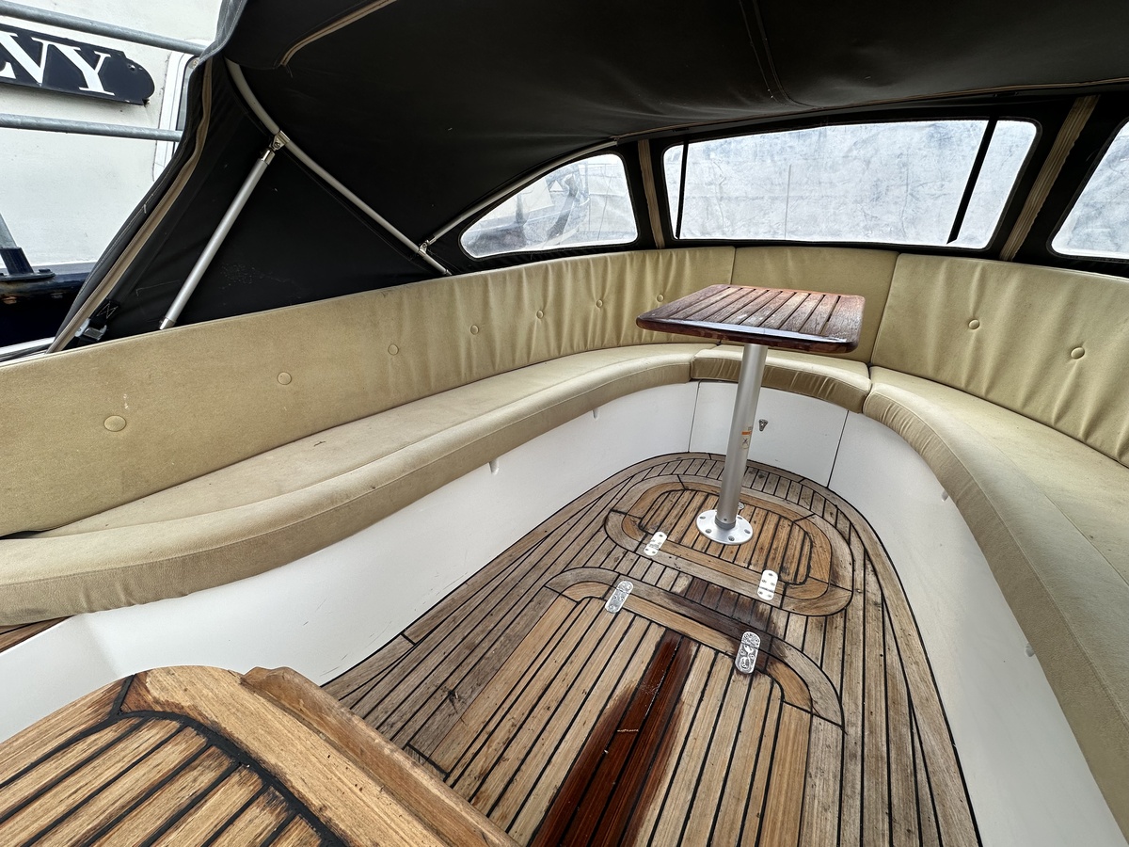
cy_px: 424
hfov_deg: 102.1
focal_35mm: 14
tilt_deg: -22.4
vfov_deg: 85.7
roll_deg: -0.1
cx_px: 564
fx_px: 457
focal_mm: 2.22
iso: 40
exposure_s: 1/335
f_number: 2.2
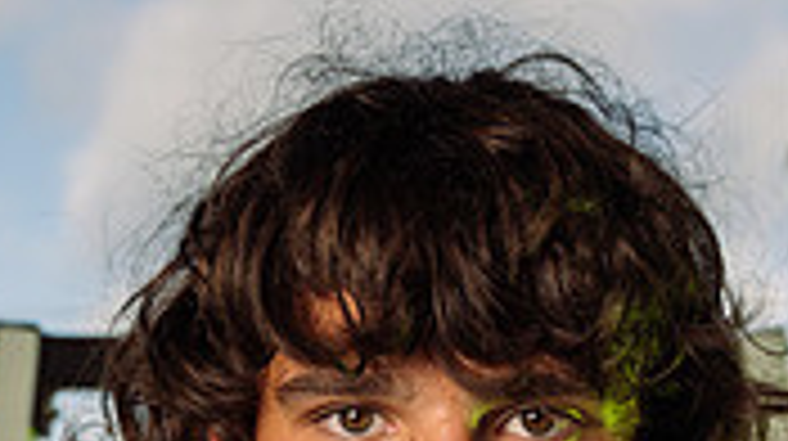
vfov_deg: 9.6
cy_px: 936
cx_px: 428
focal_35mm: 116
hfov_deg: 18.5
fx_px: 2421
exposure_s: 1/250
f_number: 6.3
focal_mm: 43
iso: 80
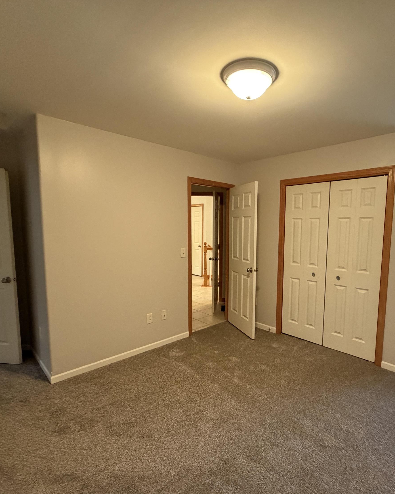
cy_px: 256
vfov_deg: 83.2
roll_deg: -0.4
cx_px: 231
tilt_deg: -5.5
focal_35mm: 19
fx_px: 278
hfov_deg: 70.4
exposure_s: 1/60
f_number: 2.2
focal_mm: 2.22
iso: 640
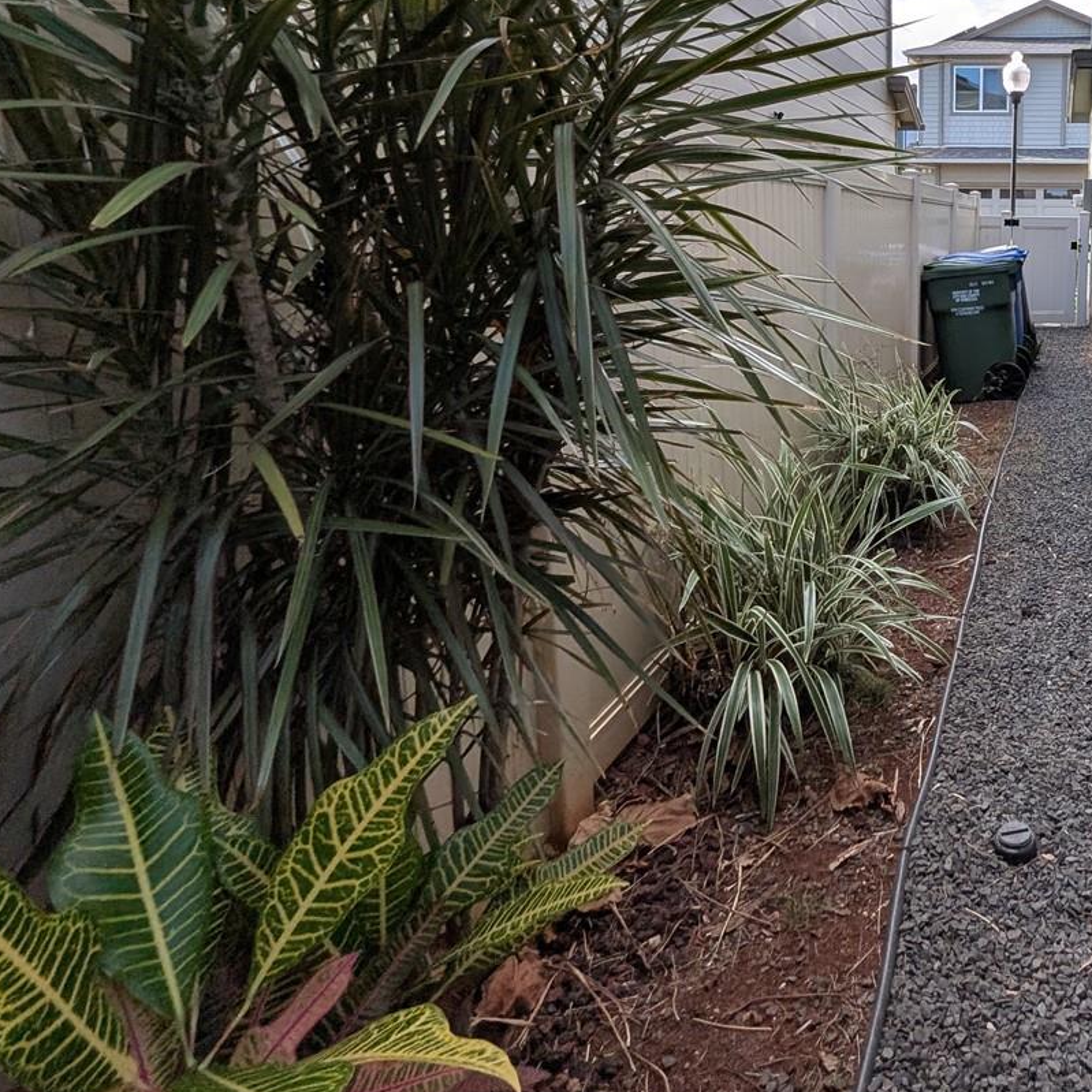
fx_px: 821
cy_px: 353
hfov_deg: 58.2
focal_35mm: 23
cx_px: 970
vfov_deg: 65.3
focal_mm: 1.54
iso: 27
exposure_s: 1/293
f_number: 2.2
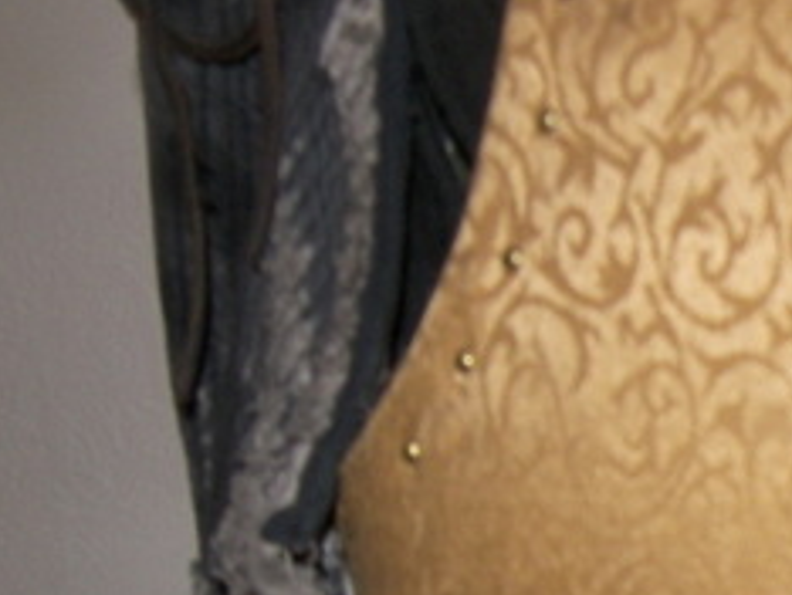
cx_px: 1110
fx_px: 1878
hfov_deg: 21.0
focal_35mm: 82
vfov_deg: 17.8
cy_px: 517
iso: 100
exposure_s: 1/30
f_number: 2.8
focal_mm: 5
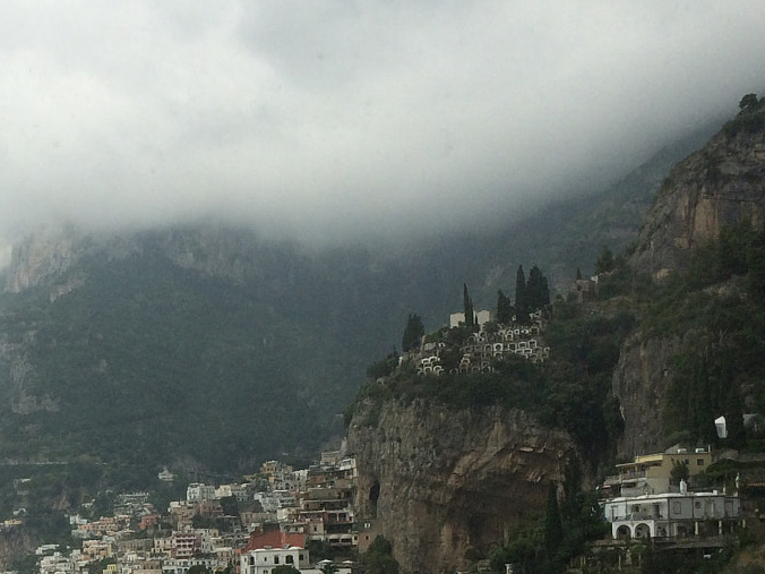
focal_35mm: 71
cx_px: 58
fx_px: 1569
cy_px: 567
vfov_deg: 20.1
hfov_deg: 26.4
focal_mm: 4.12
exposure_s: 1/507
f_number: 2.2
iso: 32
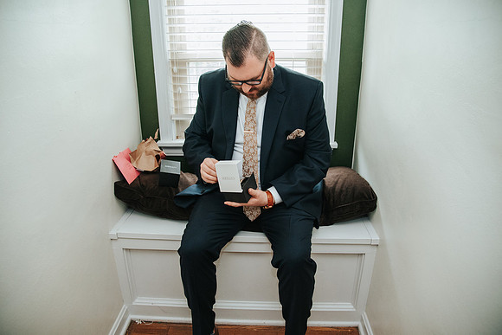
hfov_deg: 71.9
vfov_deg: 51.6
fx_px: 346
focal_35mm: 25
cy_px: 165
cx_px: 247
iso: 3200
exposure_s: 1/60
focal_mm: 24
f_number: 4
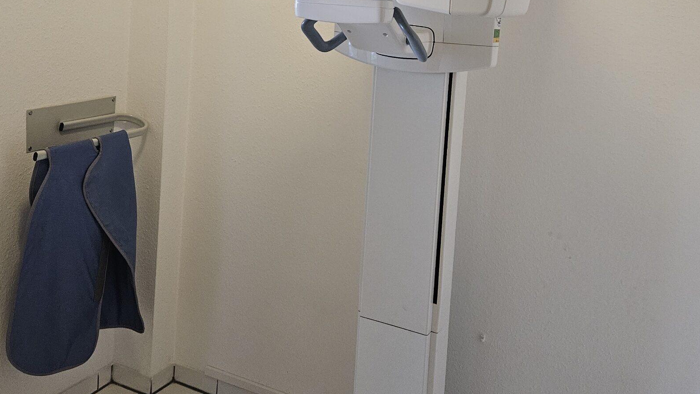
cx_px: 368
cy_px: 64
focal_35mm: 38
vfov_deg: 30.2
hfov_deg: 52.8
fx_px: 705
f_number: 1.8
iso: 640
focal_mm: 5.4
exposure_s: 1/101
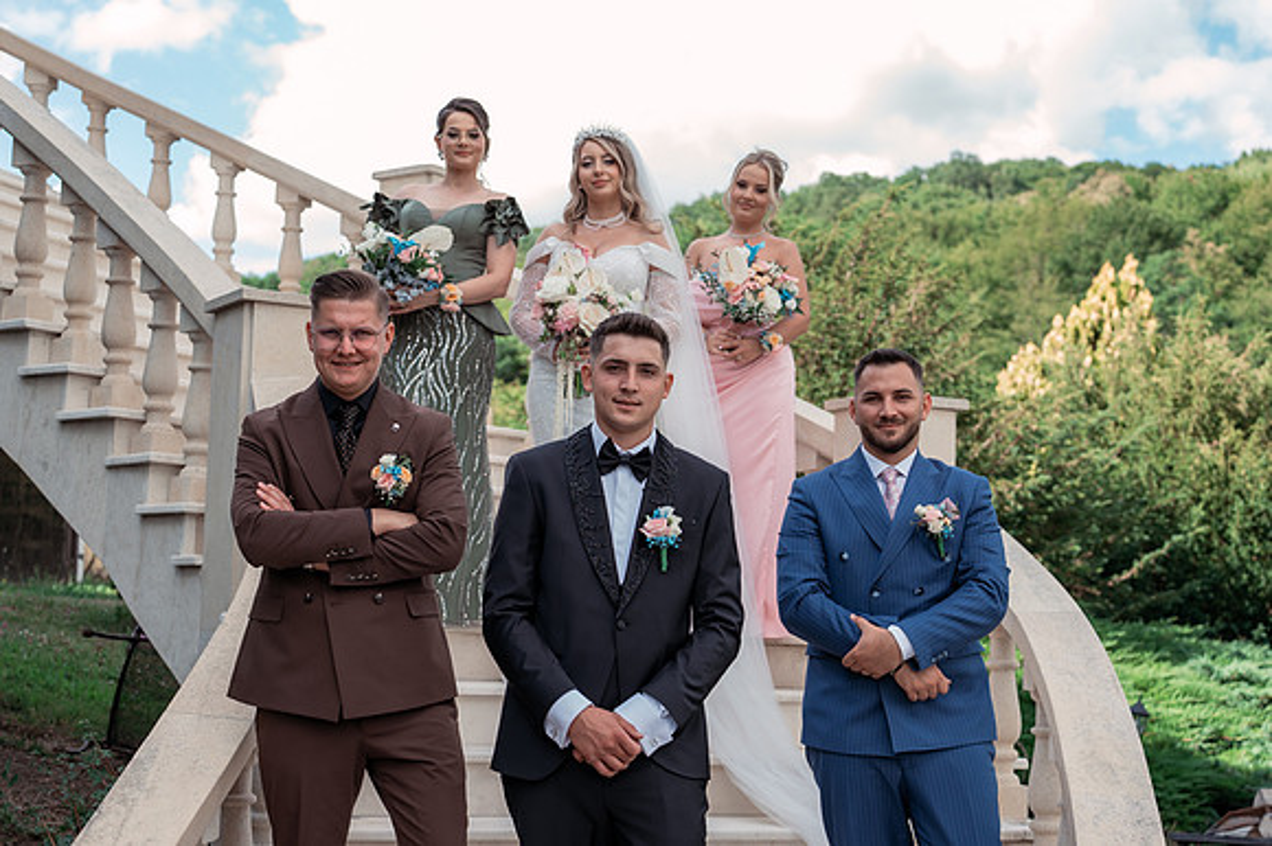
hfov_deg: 38.1
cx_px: 636
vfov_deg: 25.9
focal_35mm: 52
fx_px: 1842
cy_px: 460
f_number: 3.2
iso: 160
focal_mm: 42
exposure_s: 1/500
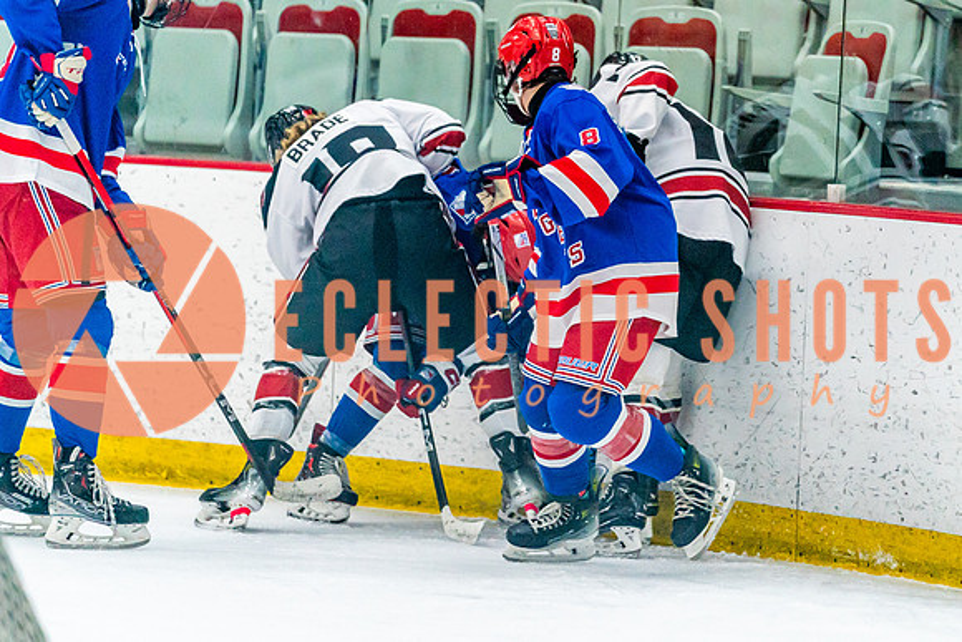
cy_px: 254
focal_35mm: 300
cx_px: 549
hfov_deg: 6.9
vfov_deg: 4.6
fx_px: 8028
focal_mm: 200
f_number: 2.8
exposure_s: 1/1000
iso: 3200
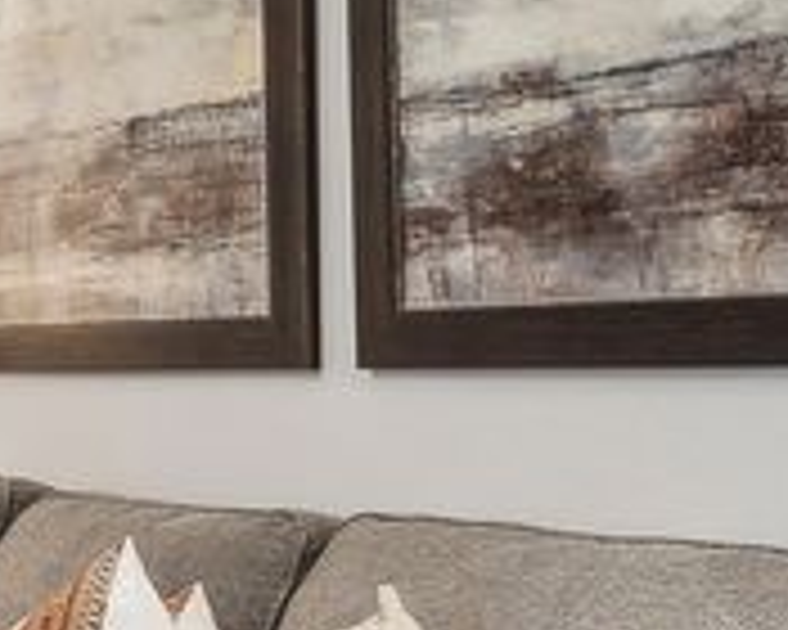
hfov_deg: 14.9
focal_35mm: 75
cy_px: 457
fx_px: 1749
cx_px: -1117
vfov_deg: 20.3
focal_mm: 14
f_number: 7.1
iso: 160
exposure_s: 1/6
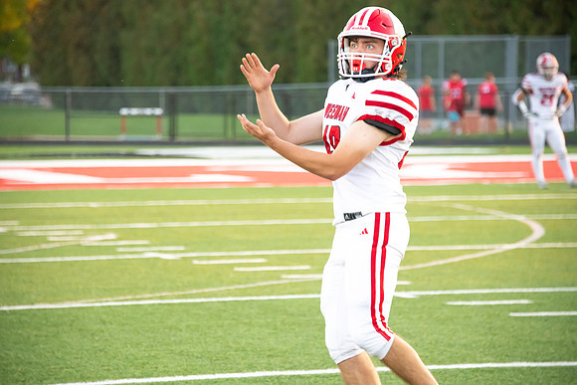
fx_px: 3046
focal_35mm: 190
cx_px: 288
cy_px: 192
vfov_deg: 7.2
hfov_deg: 10.8
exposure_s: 1/640
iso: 4000
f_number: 5.6
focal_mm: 190
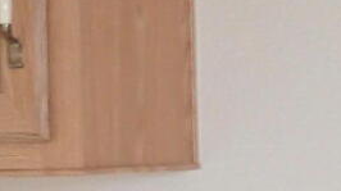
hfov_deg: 10.5
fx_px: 1852
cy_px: 324
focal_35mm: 205
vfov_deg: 5.8
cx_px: 201
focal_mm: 4.5
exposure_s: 1/30
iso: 200
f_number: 2
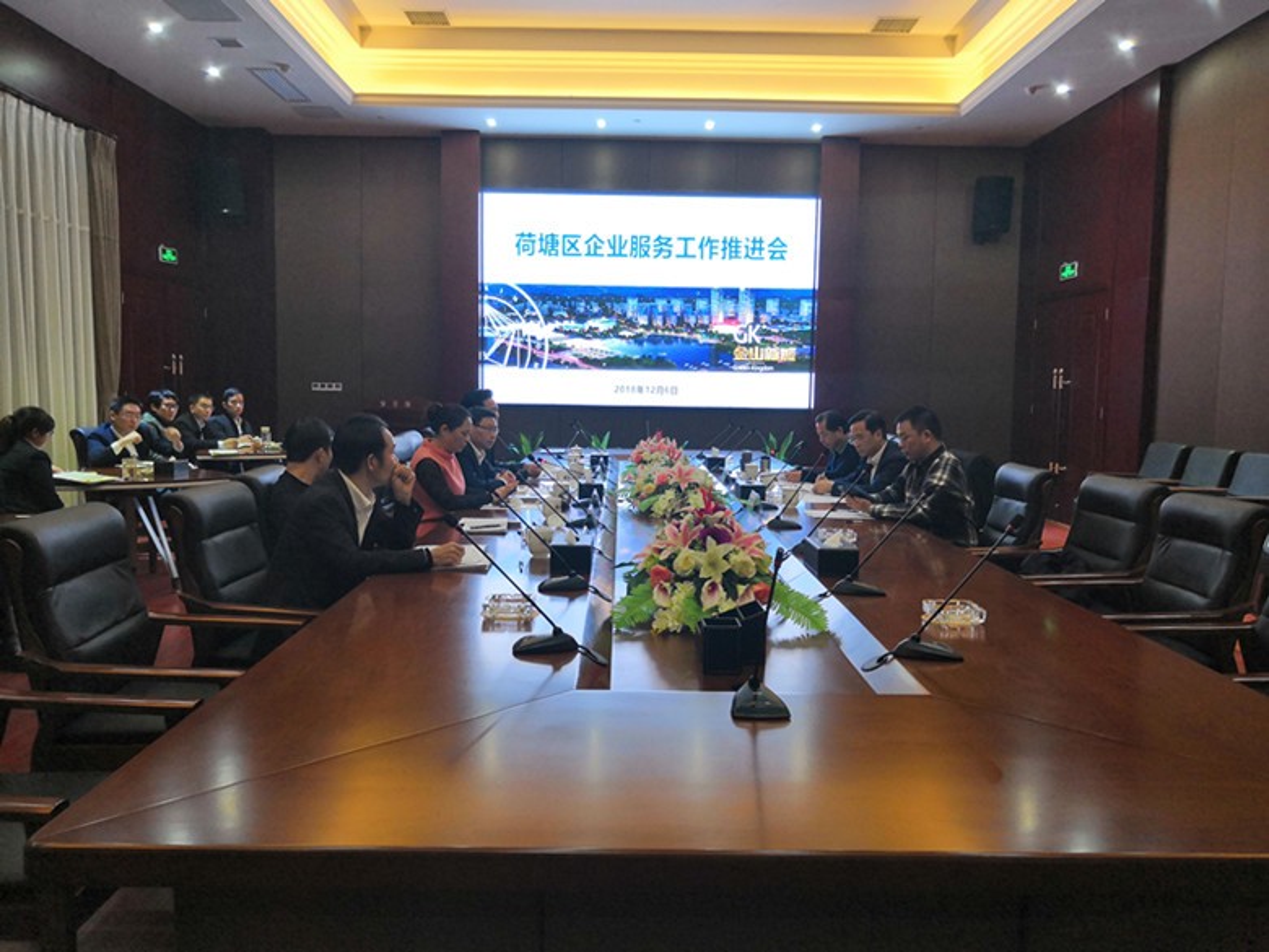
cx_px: 634
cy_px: 476
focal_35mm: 27
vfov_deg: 51.4
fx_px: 990
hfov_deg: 65.3
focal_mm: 3.95
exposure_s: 1/50
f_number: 1.8
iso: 160
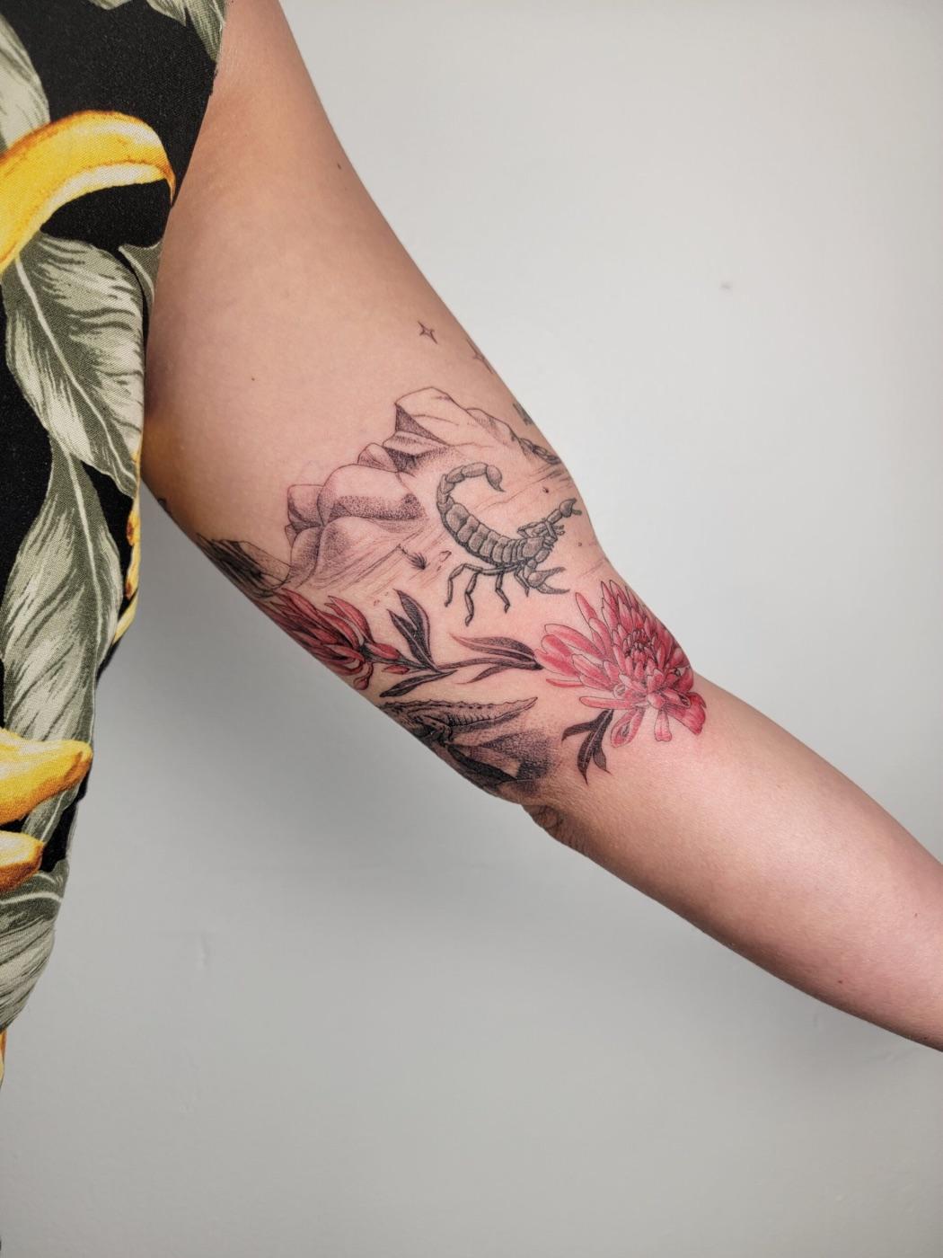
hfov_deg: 56.8
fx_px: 872
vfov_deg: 71.6
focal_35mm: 24
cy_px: 629
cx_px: 472
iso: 64
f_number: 1.8
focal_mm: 6.7
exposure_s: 1/120
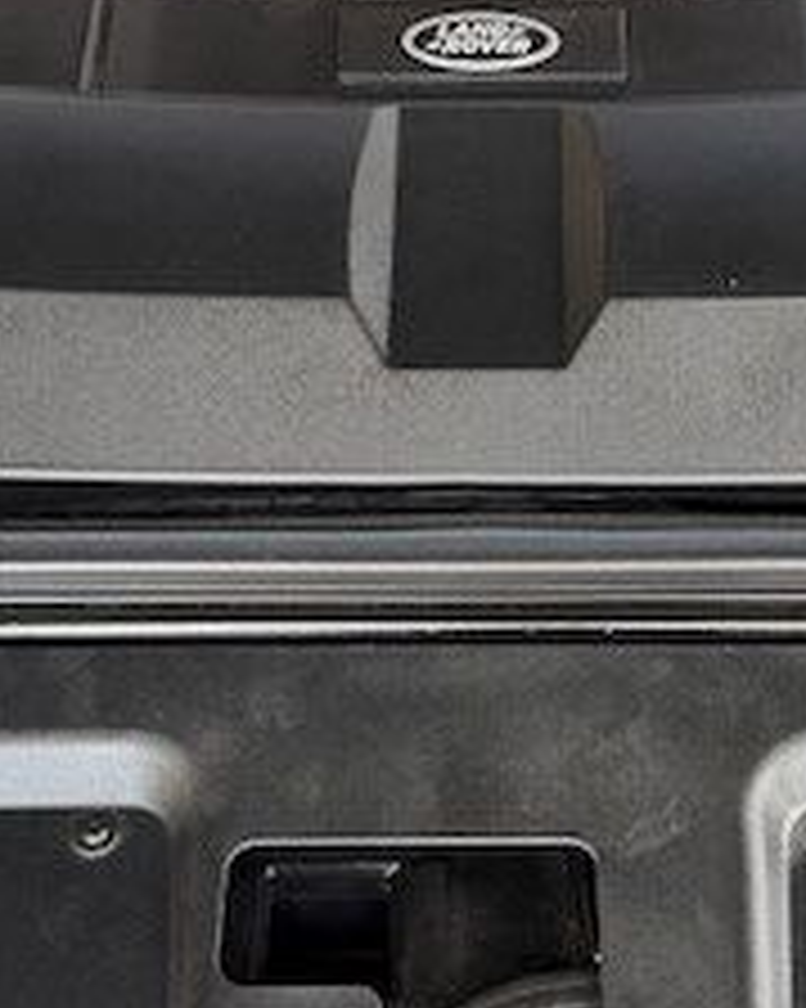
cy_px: 441
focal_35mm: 67
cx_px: 486
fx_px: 1999
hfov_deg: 22.8
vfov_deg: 28.3
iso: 200
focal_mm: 6.76
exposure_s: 1/230
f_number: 1.78
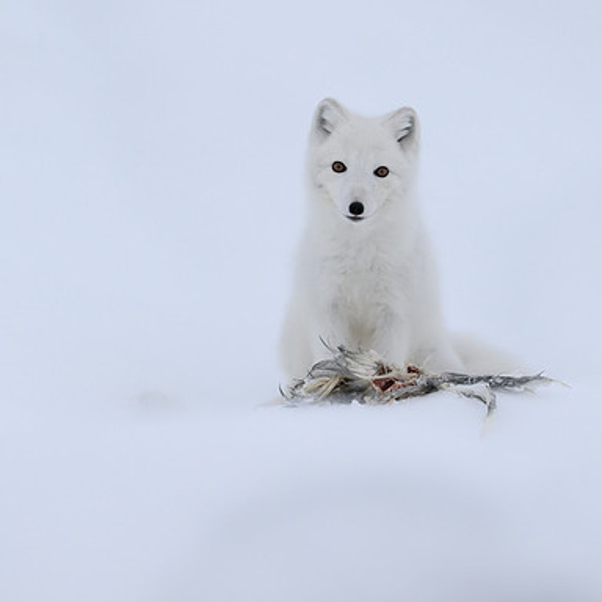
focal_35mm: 623
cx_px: 309
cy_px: 346
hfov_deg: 2.8
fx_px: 12258
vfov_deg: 2.8
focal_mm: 400
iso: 2000
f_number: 4
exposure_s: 1/1000
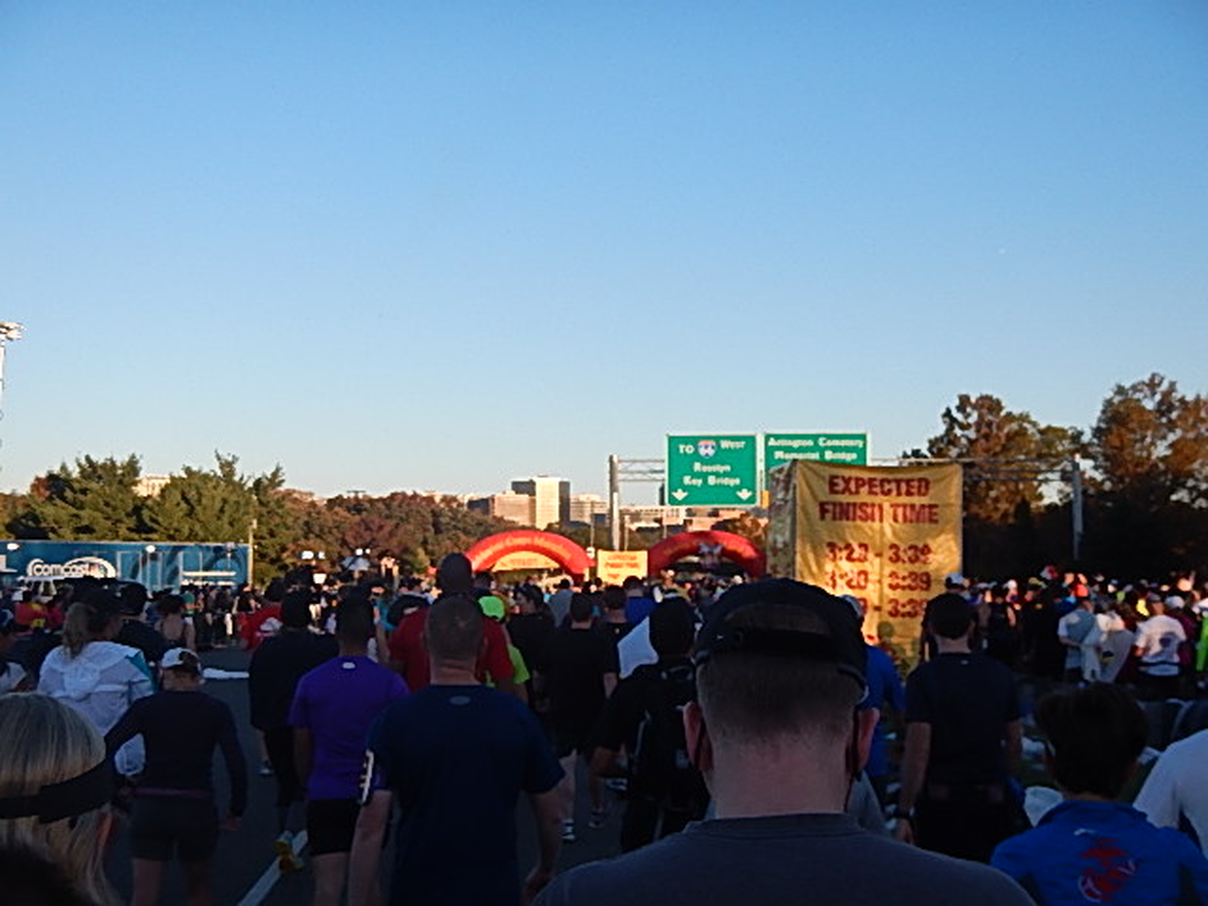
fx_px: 1640
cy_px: 453
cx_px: 604
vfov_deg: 30.9
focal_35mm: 47
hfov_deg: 40.4
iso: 125
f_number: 4.1
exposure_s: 1/500
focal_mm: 8.4
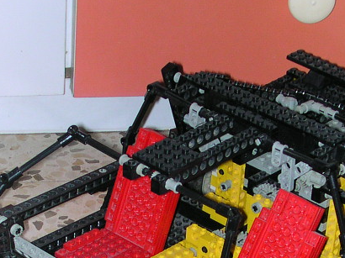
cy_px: 298
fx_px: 1345
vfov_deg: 10.8
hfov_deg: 14.6
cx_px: 185
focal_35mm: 135
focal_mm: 8.2
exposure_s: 1/60
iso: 100
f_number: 3.2
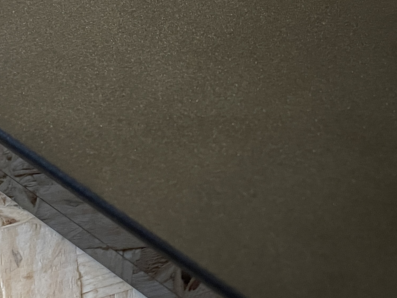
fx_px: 803
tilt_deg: -55.3
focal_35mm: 70
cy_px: 167
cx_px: 265
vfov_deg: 21.0
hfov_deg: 27.6
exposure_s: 1/50
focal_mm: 4.2
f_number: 1.6
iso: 500
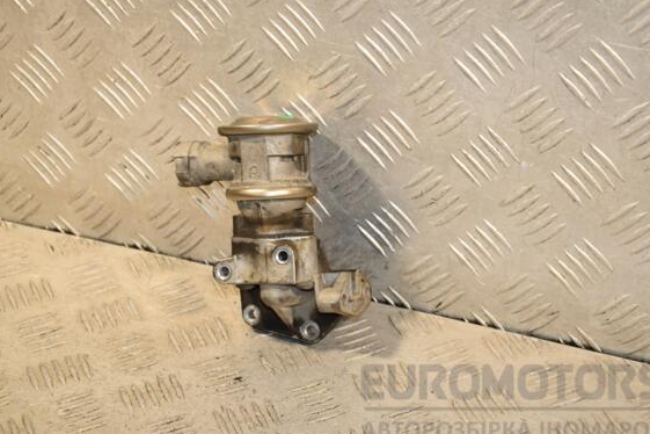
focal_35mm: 93
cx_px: 339
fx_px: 1679
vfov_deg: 14.7
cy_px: 227
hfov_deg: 21.9
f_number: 6.3
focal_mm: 58
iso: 800
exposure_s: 1/200
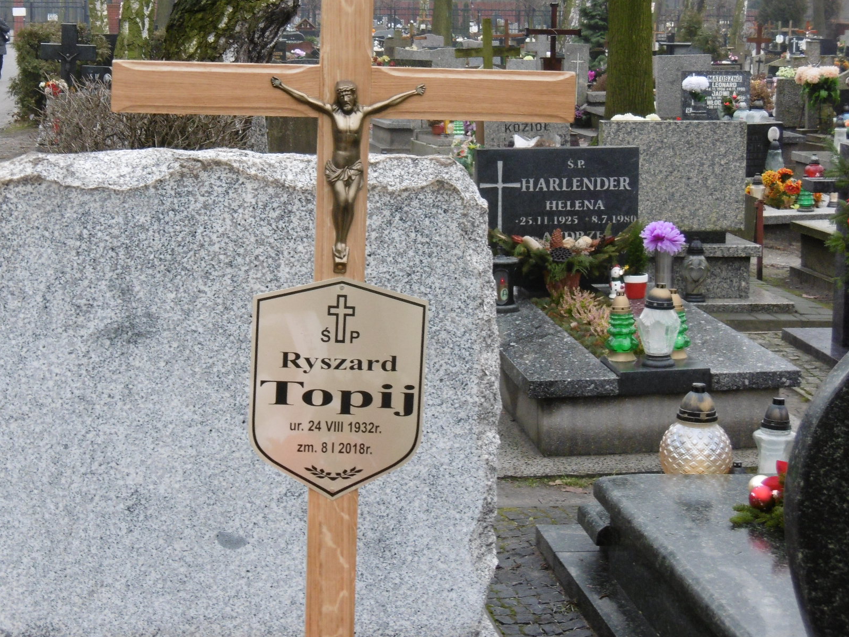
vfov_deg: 17.0
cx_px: 336
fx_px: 2134
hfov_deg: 22.5
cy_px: 246
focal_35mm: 87
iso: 160
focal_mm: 12.1
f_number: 4.4
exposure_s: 1/60
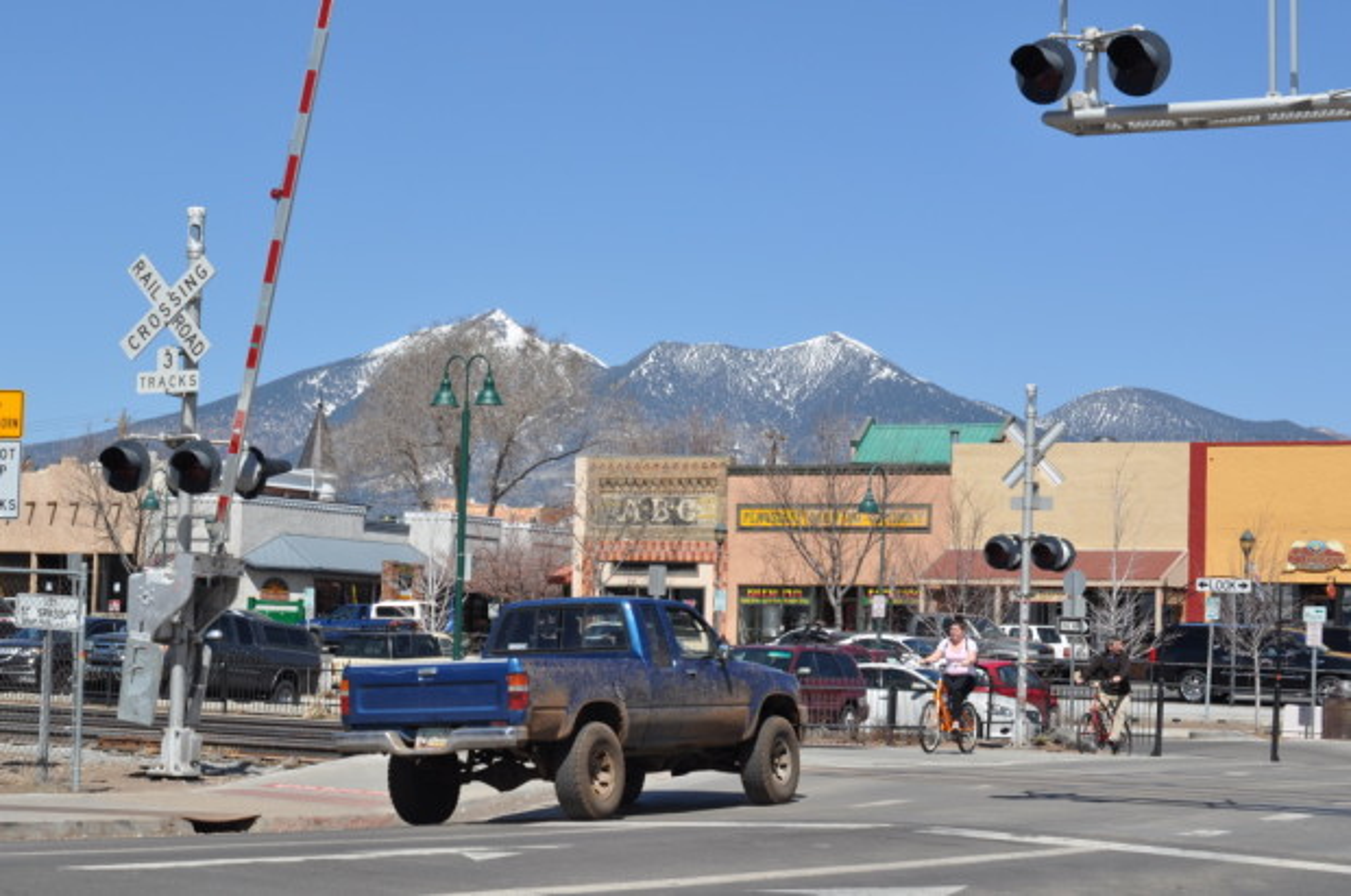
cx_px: 676
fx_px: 2809
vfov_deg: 18.1
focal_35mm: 75
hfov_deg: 27.0
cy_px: 448
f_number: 10
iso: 200
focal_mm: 50
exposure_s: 1/400
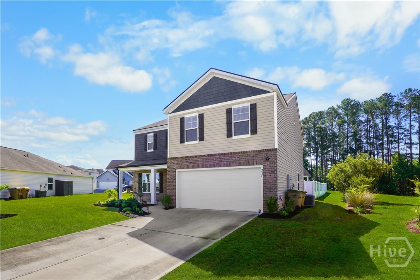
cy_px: 140
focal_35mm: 16
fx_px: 192
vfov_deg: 72.1
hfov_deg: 95.0
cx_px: 210
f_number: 10
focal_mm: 11
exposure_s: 1/160
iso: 100
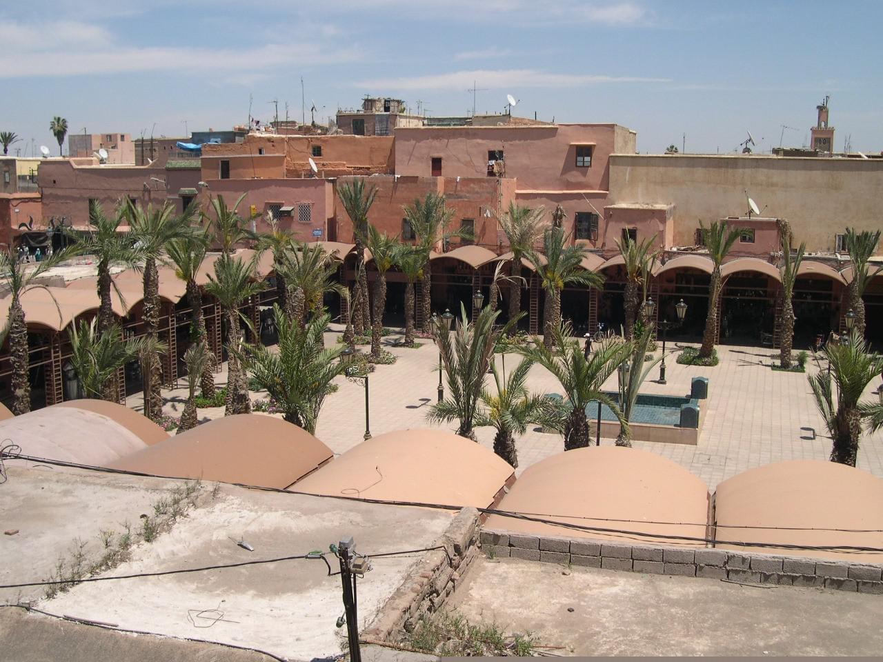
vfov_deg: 37.7
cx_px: 442
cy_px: 331
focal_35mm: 38
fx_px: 969
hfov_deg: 49.0
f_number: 7.6
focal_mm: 8
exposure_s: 1/258
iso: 100
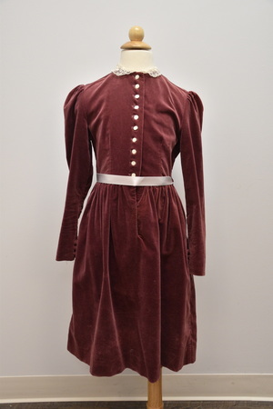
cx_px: 136
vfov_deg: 49.6
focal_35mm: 39
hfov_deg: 34.2
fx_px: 444
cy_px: 204
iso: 1000
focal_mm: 26
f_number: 4.5
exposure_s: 1/100
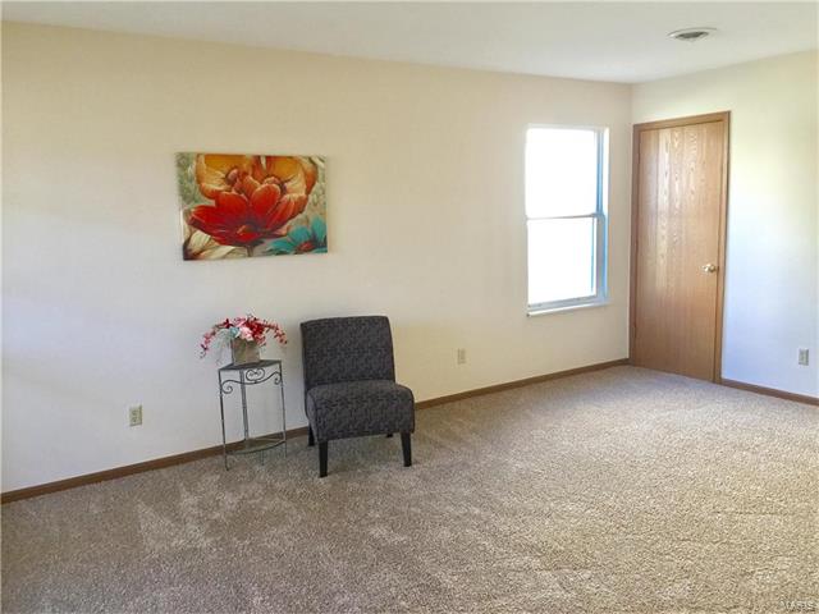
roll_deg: +0.9
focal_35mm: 29
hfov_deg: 61.7
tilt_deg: -8.3
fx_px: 686
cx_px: 410
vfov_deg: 48.2
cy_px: 307
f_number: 2.2
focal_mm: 4.15
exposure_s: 1/30
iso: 50
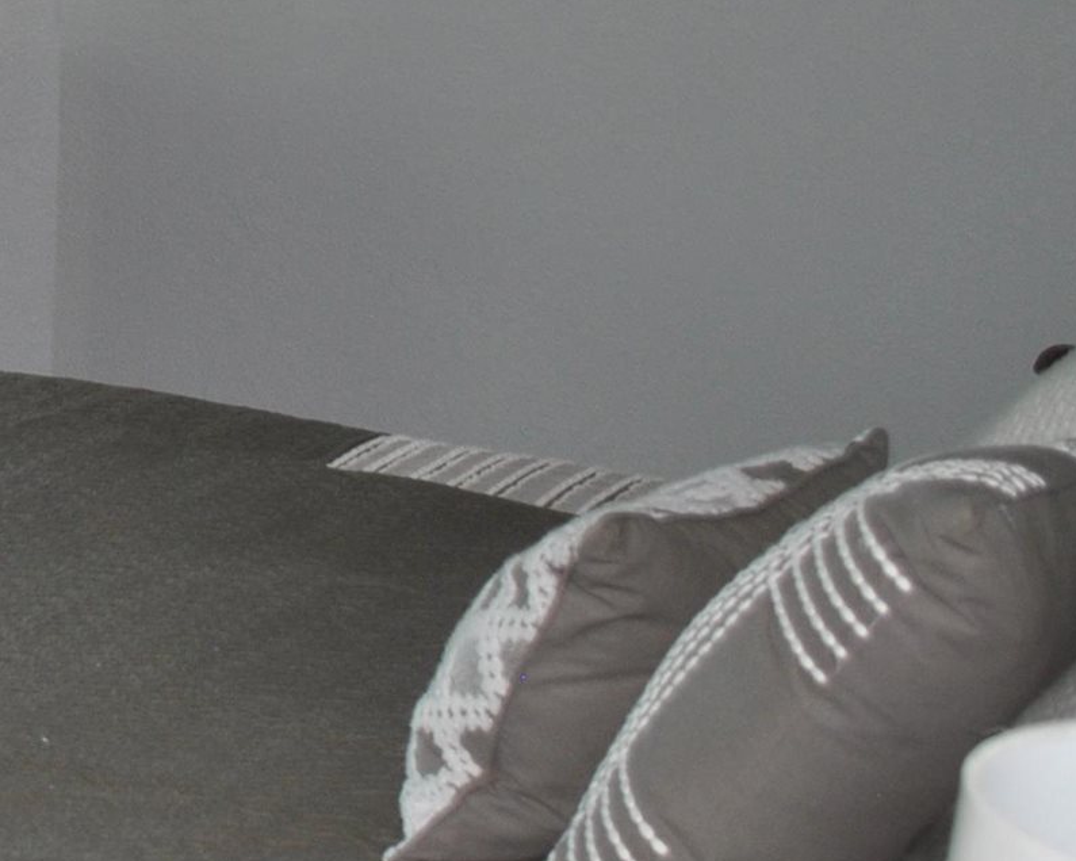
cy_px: -156
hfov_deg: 17.5
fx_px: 3121
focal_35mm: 98
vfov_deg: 15.2
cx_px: -563
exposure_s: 1/60
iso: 200
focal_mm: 18
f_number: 3.5
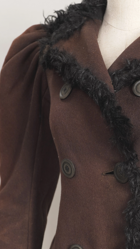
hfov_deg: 18.7
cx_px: 104
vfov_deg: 32.8
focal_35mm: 64
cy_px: 132
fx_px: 422
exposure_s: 1/25
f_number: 5.6
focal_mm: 32
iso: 320
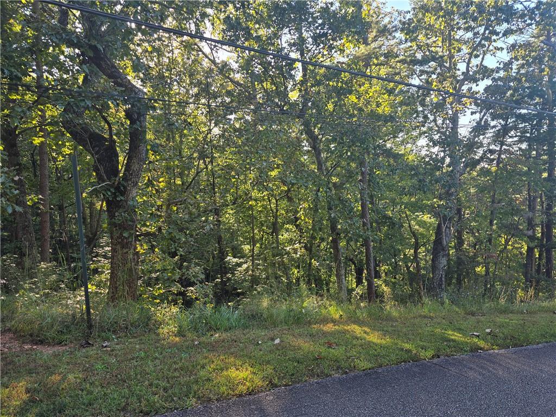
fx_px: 369
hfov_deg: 73.9
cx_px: 278
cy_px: 208
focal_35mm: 23
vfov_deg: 58.9
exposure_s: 1/180
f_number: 1.7
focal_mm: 6.3
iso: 25
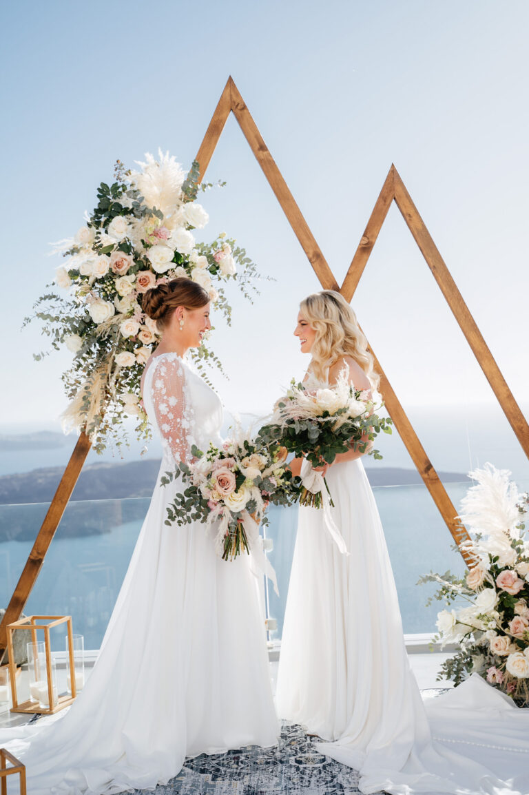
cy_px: 398
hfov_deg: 29.2
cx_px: 264
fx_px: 1015
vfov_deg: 42.8
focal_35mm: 46
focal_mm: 46
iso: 100
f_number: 4
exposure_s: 1/1000
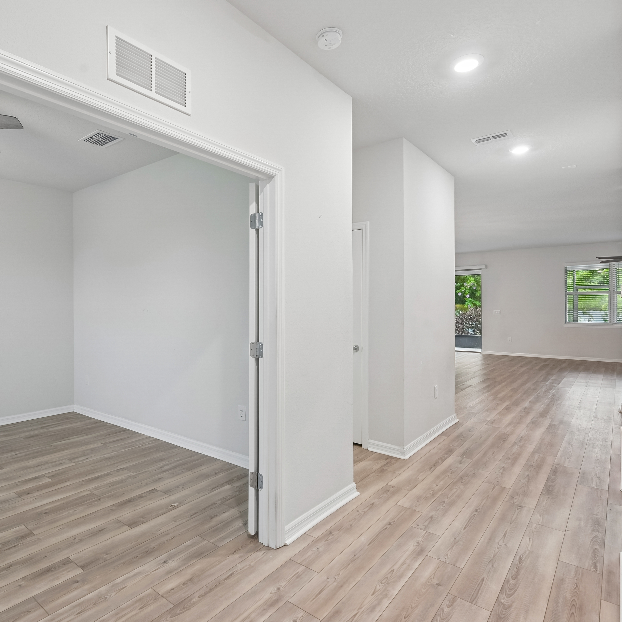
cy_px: 301
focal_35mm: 21
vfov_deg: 73.0
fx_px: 420
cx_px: 252
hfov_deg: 72.3
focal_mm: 15.5
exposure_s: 1/8
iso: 400
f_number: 8
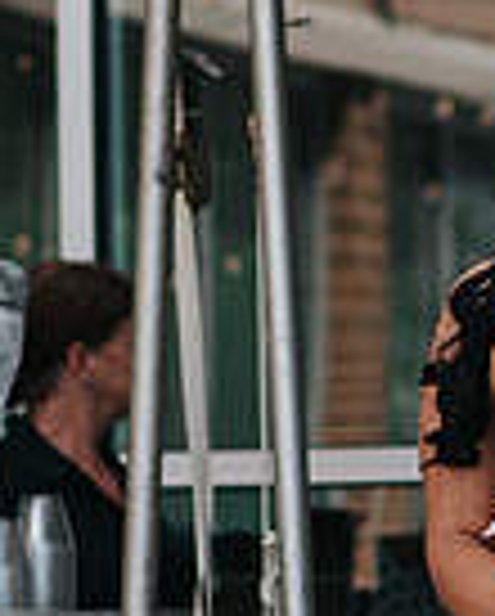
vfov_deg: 3.3
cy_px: 706
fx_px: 10744
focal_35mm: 588
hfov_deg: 2.6
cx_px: 654
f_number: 2.8
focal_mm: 85
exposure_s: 1/800
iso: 100
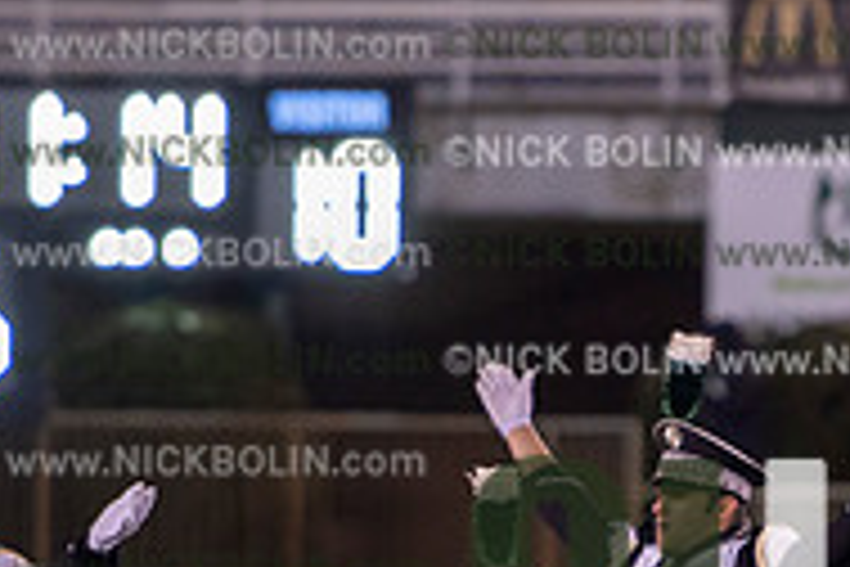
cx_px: 787
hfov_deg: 3.4
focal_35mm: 613
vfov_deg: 2.2
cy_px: 673
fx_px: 14472
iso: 2500
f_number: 2.8
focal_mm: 200
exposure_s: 1/1250
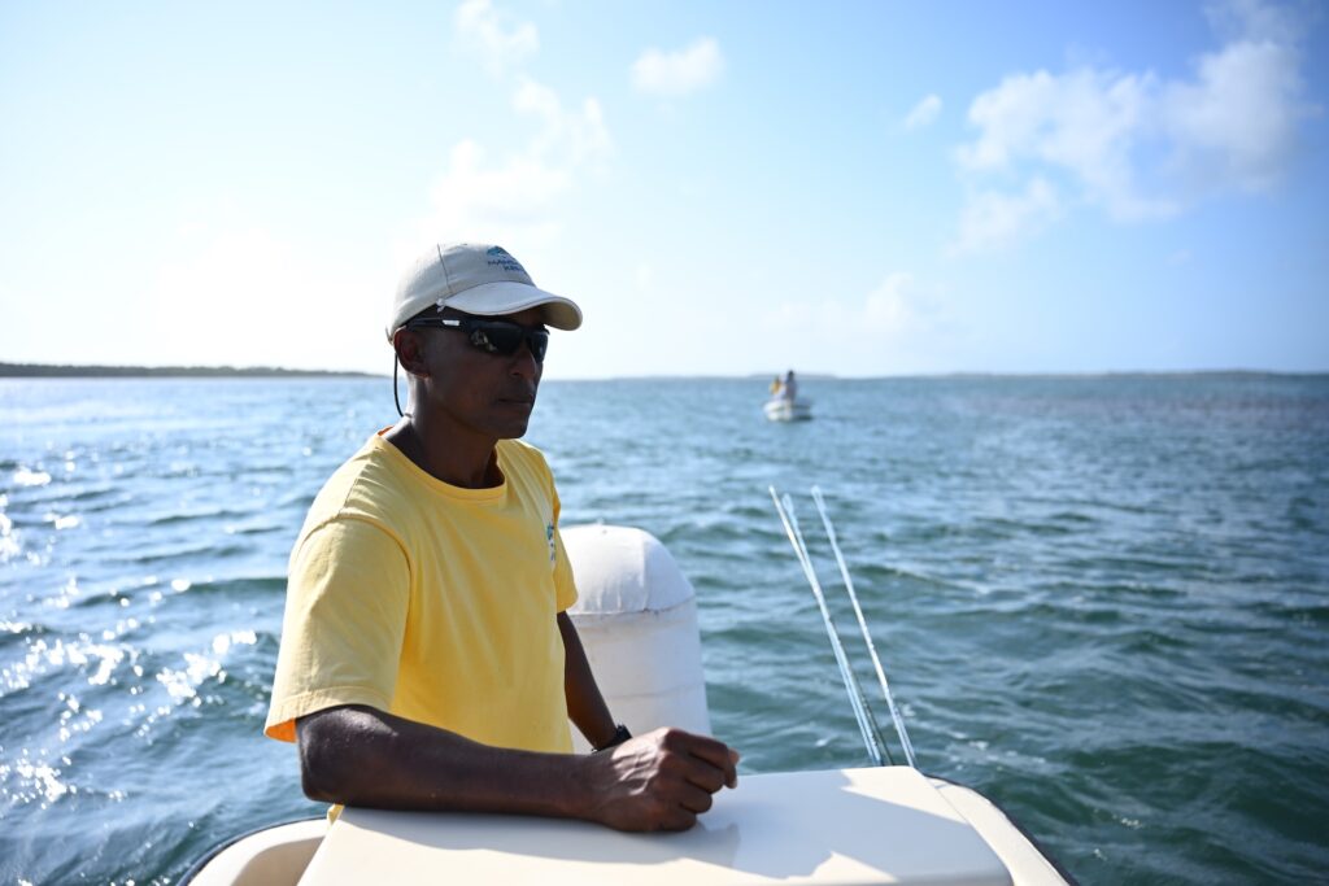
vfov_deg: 46.4
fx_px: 1034
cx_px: 664
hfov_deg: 65.5
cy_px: 443
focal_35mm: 28
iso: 200
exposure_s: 1/3200
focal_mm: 28
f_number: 2.8
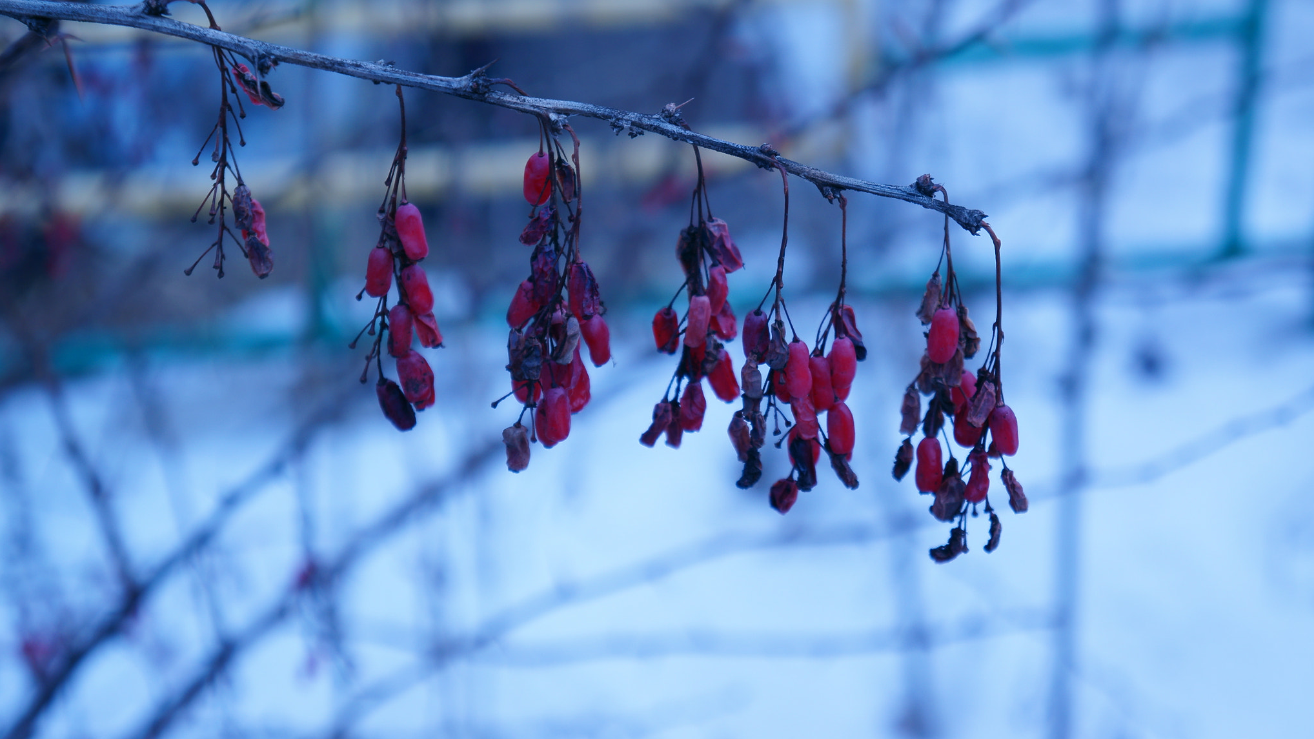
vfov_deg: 15.0
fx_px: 2806
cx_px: 659
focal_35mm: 81
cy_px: 333
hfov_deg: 26.4
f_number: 5
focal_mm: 51
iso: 100
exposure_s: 1/250
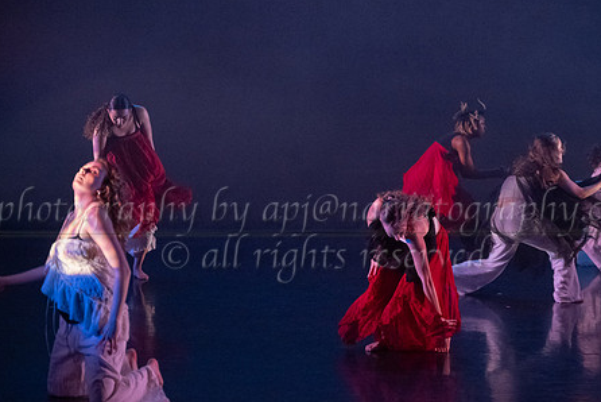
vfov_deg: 13.4
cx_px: 350
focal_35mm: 102
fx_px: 1704
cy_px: 259
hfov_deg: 20.0
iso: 5000
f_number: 2.8
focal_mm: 71
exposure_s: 1/400
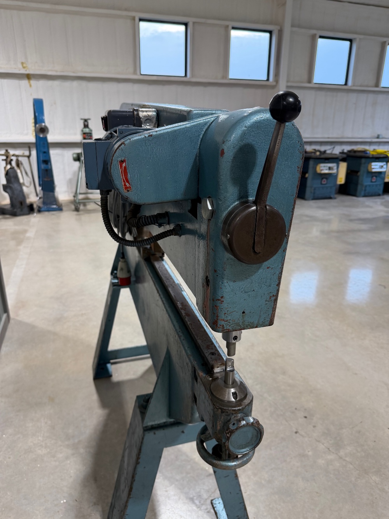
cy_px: 260
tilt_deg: -19.4
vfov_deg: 71.6
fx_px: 360
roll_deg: -0.6
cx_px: 194
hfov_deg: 56.8
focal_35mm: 24
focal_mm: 6.76
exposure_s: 1/194
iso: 200
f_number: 1.78
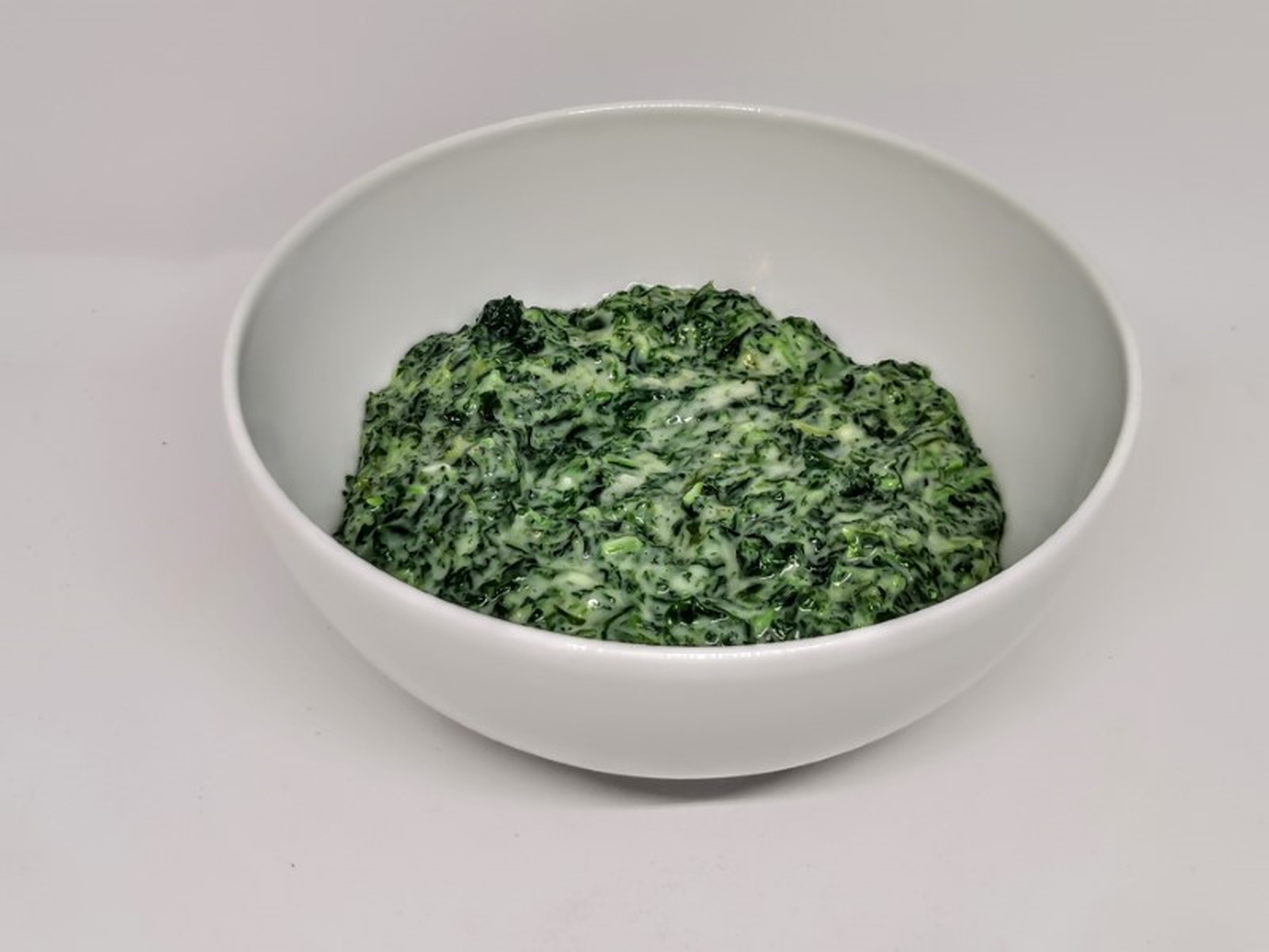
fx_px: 1760
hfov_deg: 39.7
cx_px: 634
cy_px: 476
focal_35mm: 48
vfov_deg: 30.3
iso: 100
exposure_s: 1/100
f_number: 1.6
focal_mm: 5.56
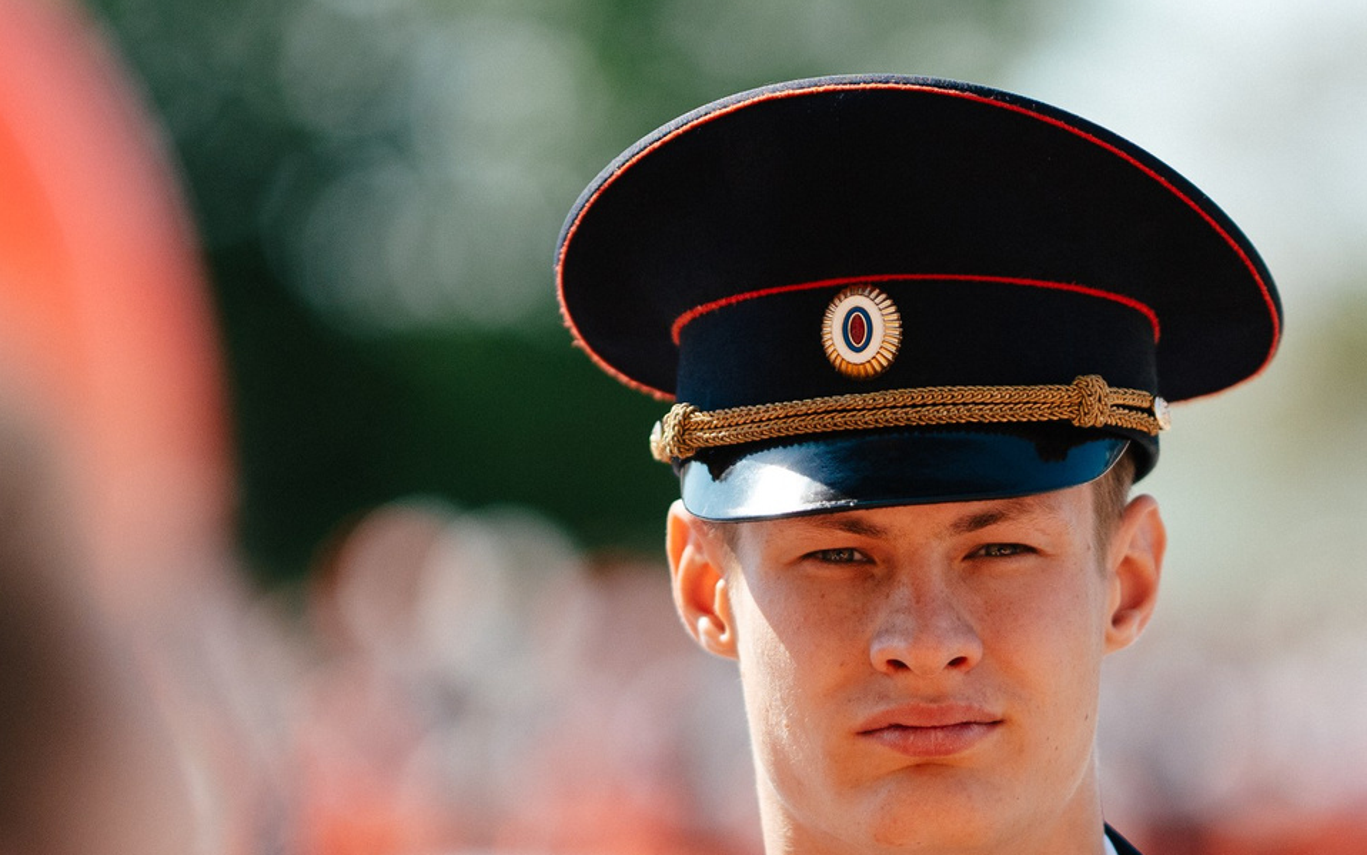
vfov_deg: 4.6
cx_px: 1002
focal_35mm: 286
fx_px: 10656
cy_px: 633
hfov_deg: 7.3
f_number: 1.4
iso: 320
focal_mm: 105
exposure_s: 1/8000
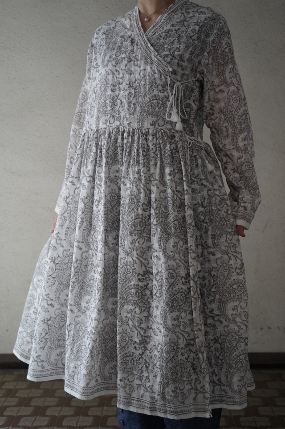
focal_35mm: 41
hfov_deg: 32.6
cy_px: 214
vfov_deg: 47.4
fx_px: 488
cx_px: 142
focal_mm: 41
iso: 4000
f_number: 5
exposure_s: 1/250
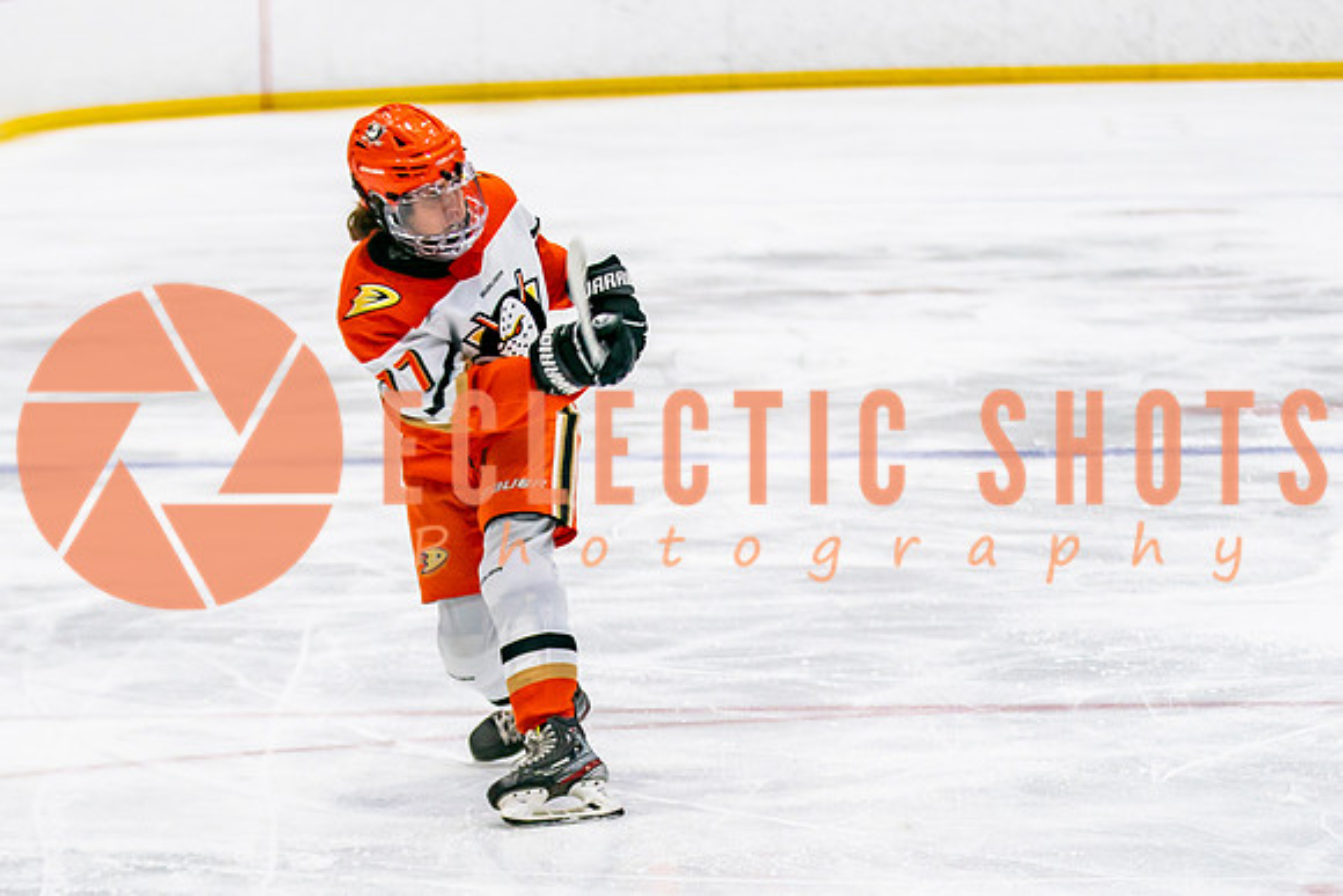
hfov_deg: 11.0
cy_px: 629
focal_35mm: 187
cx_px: 500
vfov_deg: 7.4
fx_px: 6965
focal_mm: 88
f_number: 2.8
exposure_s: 1/640
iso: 640
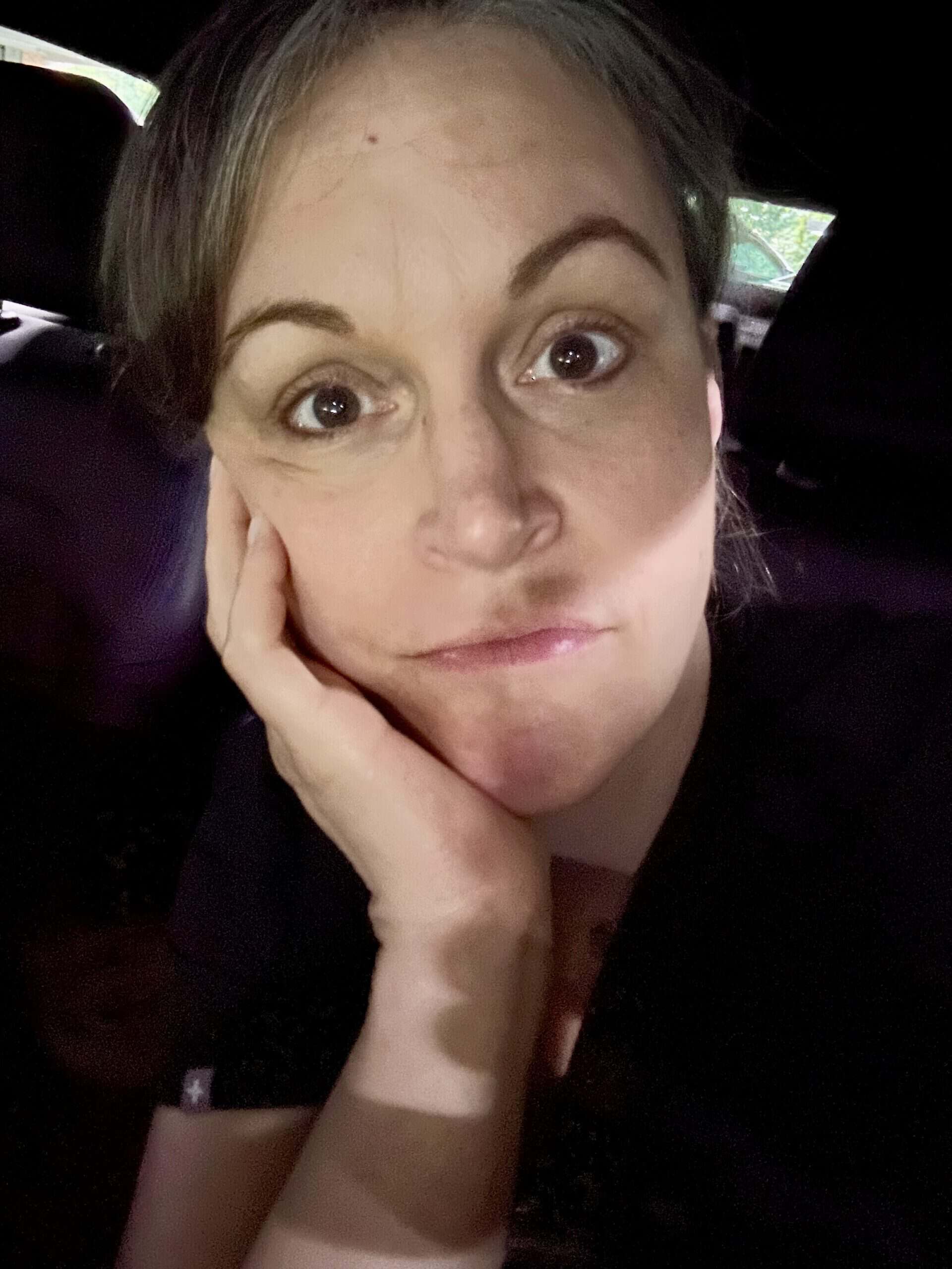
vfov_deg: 60.0
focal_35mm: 30
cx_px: 476
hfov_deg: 46.8
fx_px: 1100
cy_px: 634
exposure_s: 1/15
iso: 1600
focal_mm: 2.69
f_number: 1.9
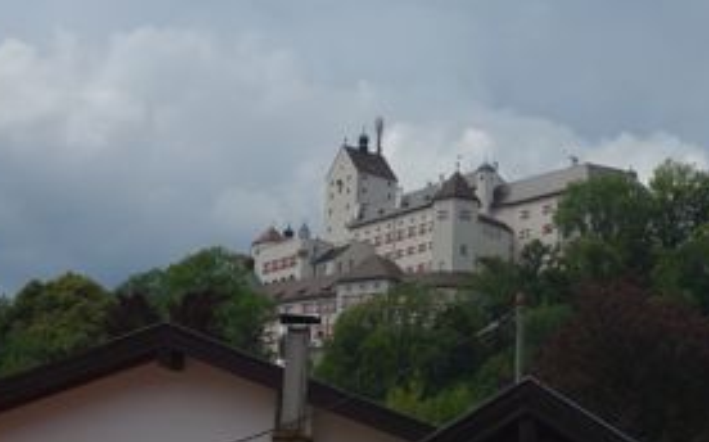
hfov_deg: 23.6
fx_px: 1680
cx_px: 543
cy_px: 158
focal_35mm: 87
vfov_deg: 15.0
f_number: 5.6
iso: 125
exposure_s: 1/800
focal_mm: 16.01
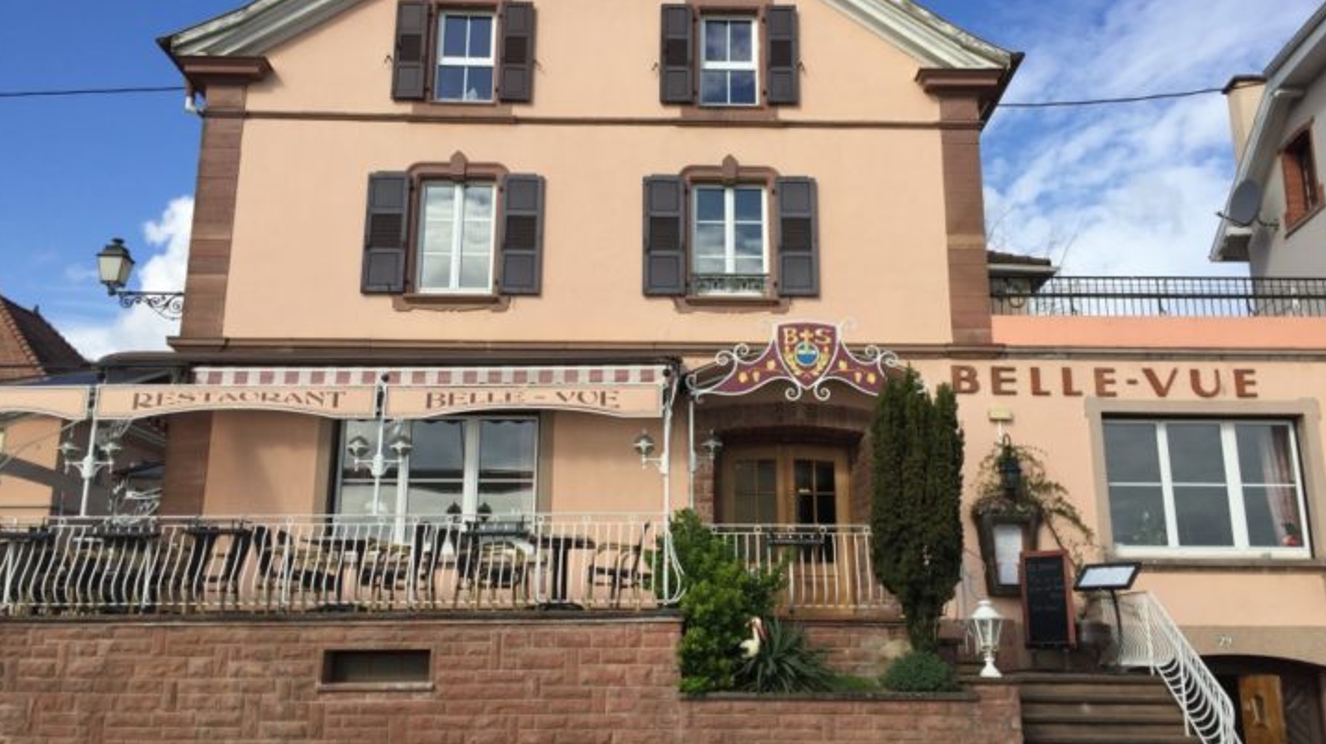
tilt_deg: +15.4
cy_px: 338
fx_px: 1195
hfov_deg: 58.0
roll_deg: -0.3
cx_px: 700
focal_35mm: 34
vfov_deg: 34.6
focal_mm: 4.15
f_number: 2.2
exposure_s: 1/1883
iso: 32
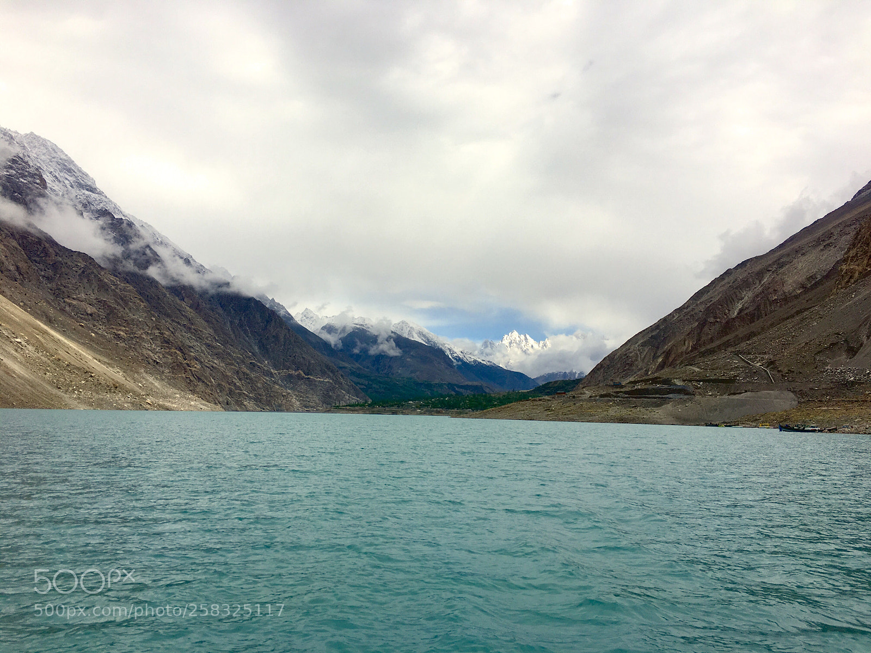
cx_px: 436
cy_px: 326
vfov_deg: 48.2
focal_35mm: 29
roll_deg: -1.5
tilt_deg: +7.5
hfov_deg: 61.7
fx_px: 730
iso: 25
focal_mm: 4.15
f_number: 2.2
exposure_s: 1/2849
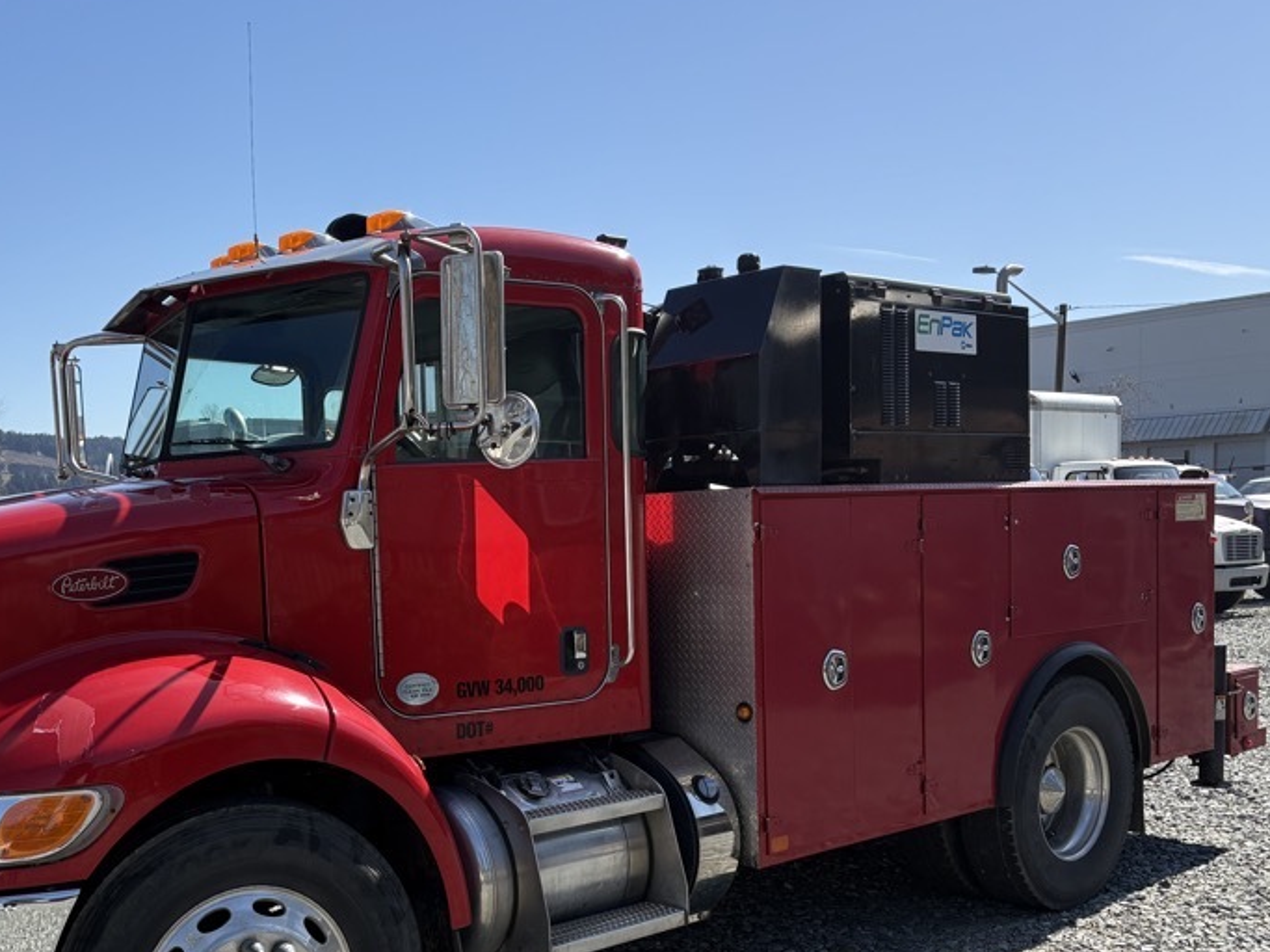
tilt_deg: -4.6
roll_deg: +1.7
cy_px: 641
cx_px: 496
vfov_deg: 36.4
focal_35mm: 39
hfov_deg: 47.5
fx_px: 1431
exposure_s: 1/2451
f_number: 1.6
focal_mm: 5.96
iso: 50
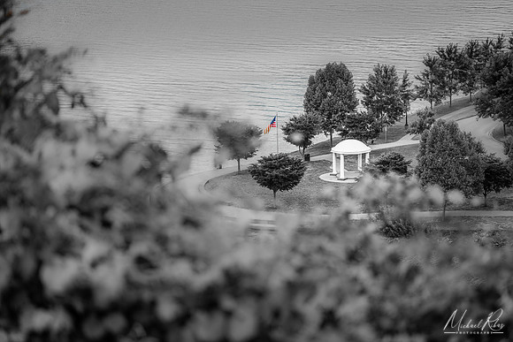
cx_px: 256
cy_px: 171
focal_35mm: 200
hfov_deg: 10.3
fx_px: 2851
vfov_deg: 6.9
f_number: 4
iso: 200
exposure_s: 1/2000
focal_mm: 200
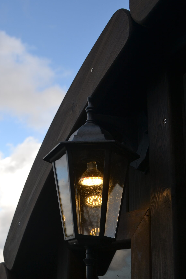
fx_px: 380
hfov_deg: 27.2
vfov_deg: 40.0
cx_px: 52
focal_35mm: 49
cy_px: 179
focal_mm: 22
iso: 110
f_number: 5.6
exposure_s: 1/250
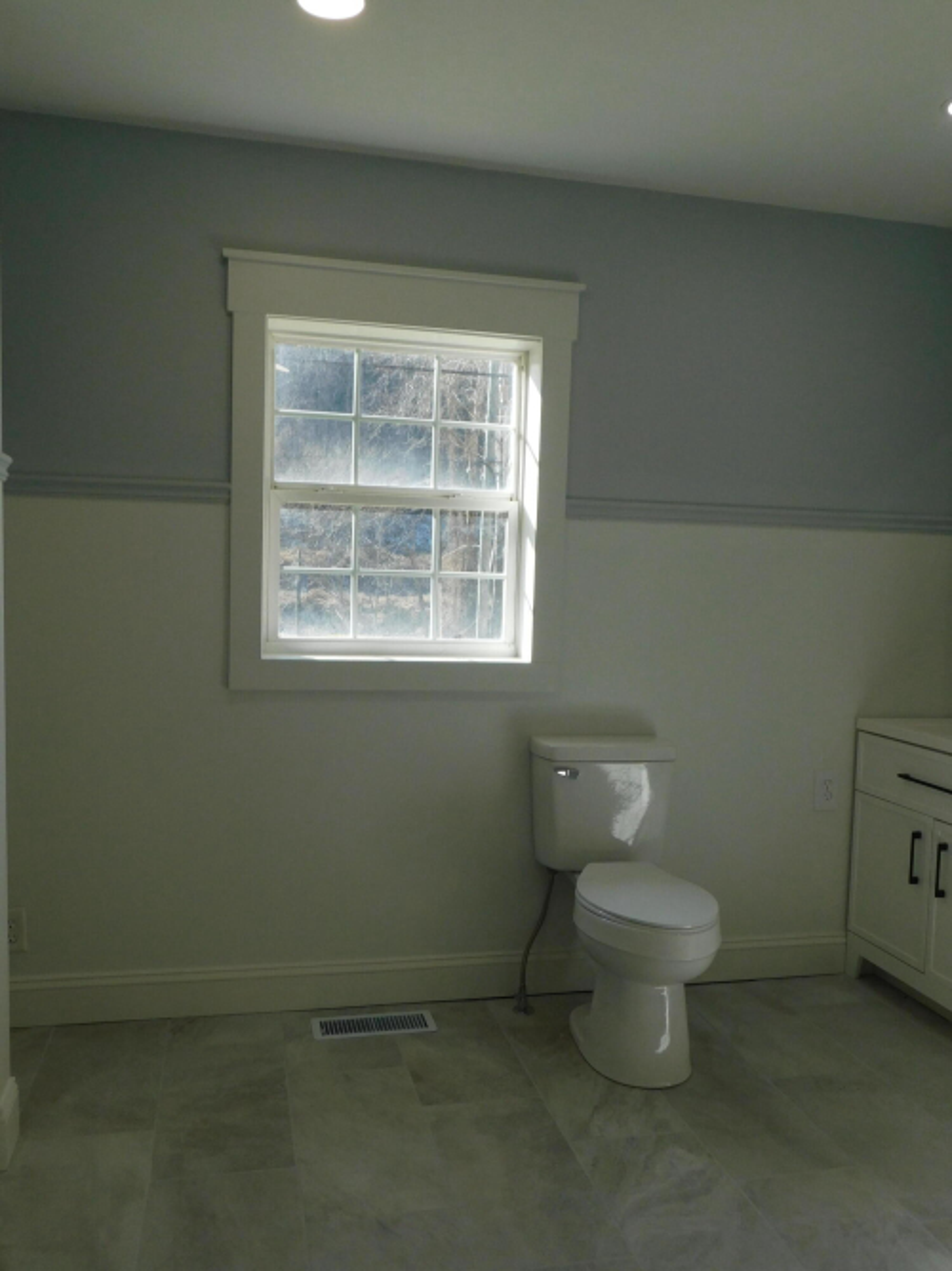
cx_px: 476
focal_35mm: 28
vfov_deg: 63.5
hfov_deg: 49.7
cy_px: 636
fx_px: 1027
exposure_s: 1/320
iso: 125
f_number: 3.2
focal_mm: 4.9
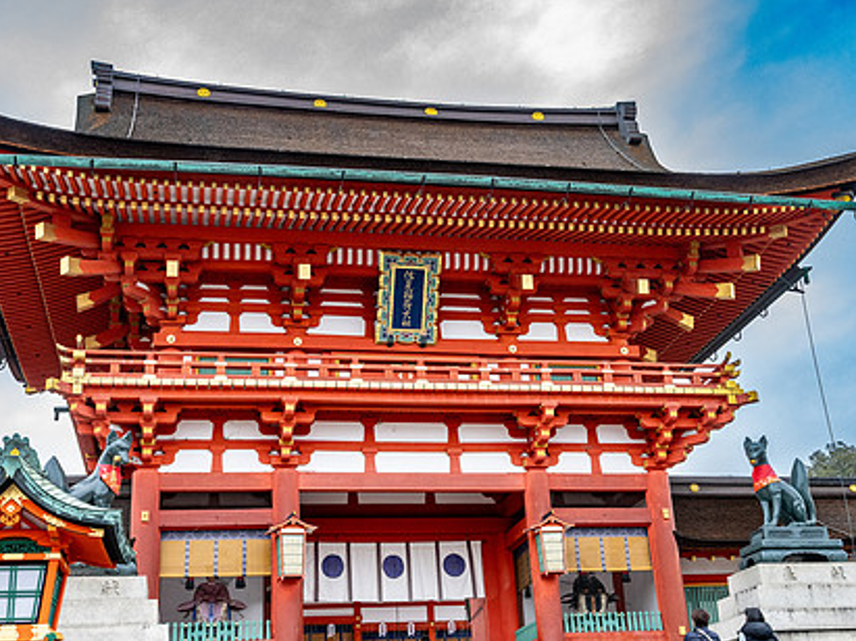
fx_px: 1137
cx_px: 434
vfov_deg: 31.5
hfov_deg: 41.2
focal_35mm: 46
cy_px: 311
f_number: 8
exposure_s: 1/500
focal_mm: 33.5
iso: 1400
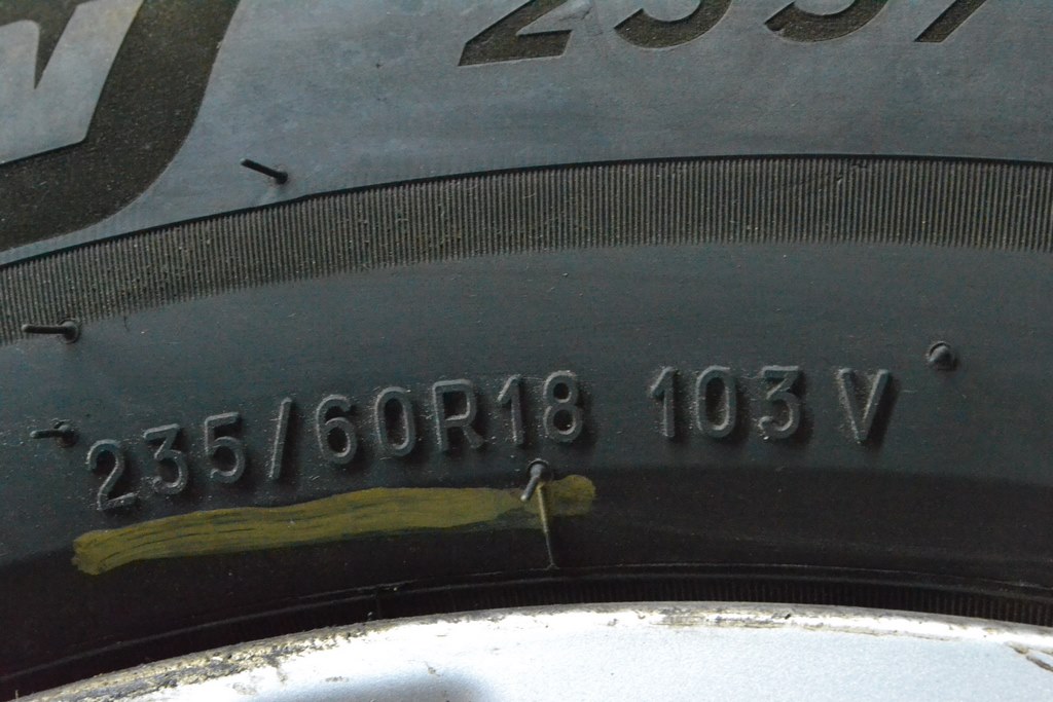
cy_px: 351
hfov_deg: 27.0
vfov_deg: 18.2
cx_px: 526
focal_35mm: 75
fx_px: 2194
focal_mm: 50
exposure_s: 1/100
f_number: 13
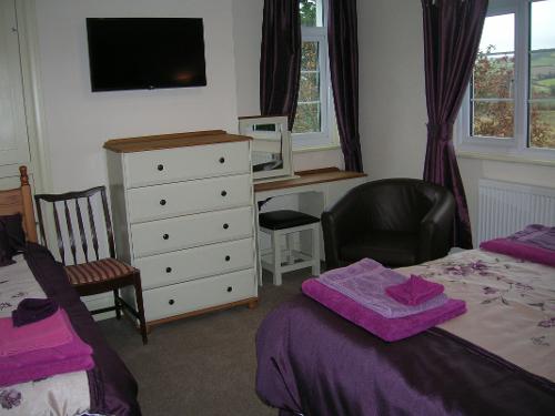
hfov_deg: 54.0
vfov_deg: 41.8
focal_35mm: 34
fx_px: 545
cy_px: 208
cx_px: 278
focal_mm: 5.7
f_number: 2.9
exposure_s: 1/60.1
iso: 70
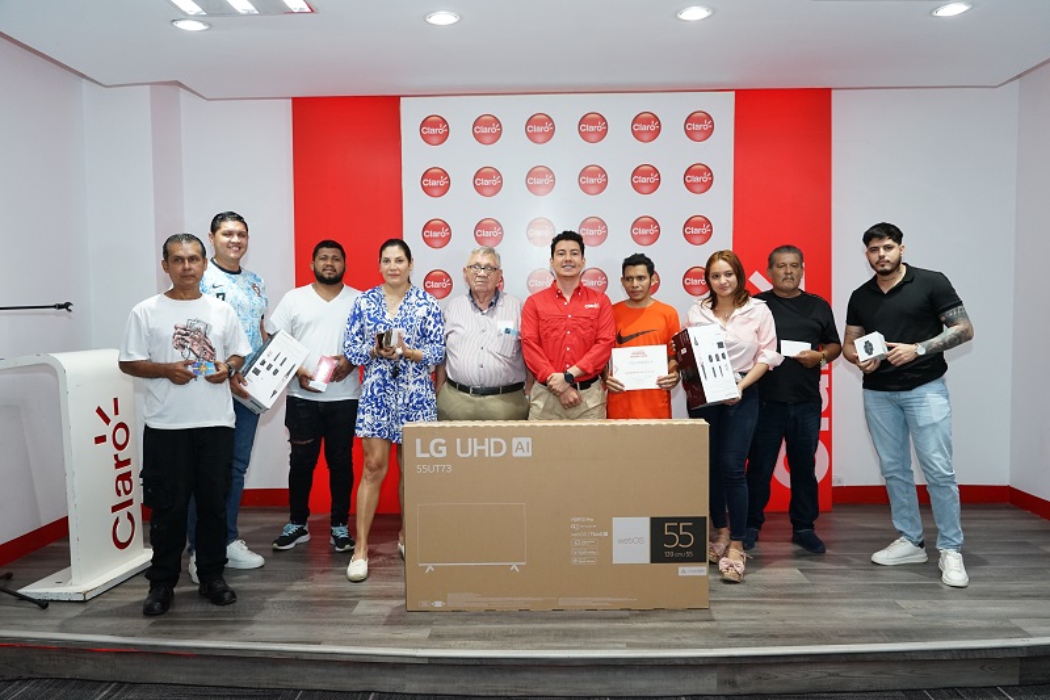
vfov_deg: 49.5
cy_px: 350
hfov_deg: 69.4
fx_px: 758
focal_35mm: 26
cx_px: 525
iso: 1600
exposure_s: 1/200
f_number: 4
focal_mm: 26
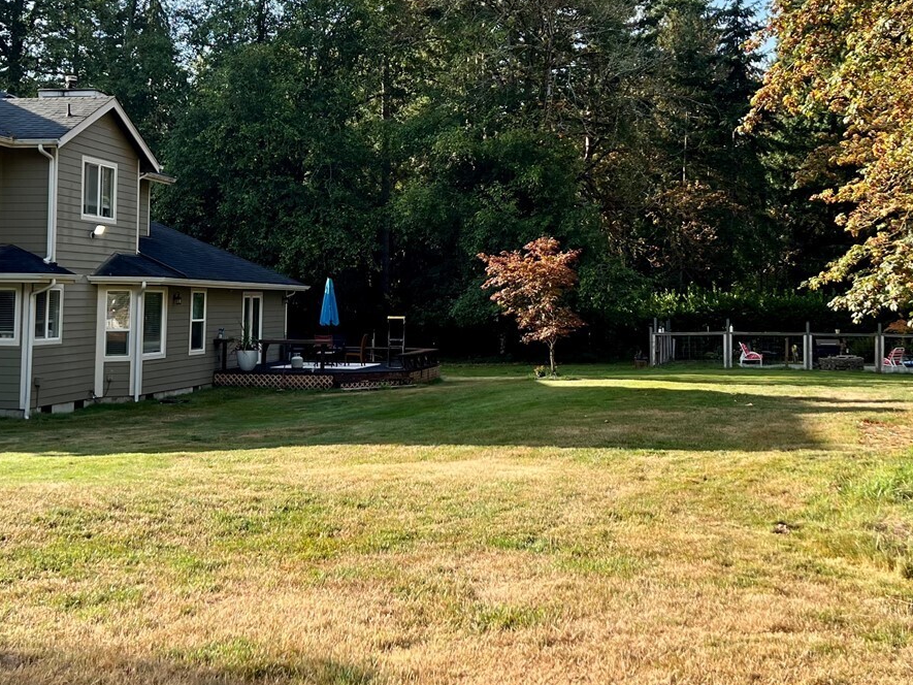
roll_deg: -0.4
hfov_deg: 40.4
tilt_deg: +2.8
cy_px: 229
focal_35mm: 47
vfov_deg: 30.7
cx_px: 439
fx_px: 1240
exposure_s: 1/957
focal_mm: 5.7
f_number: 1.5
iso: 50
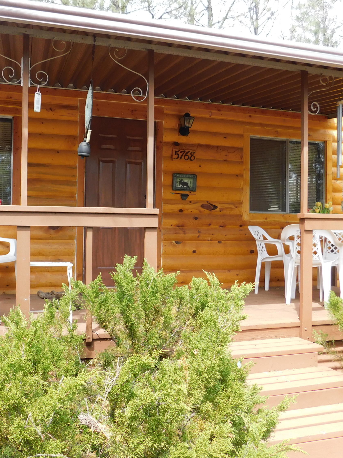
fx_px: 410
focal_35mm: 31
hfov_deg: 45.1
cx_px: 130
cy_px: 230
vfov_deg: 58.4
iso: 125
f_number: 3
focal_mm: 4
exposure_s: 1/200
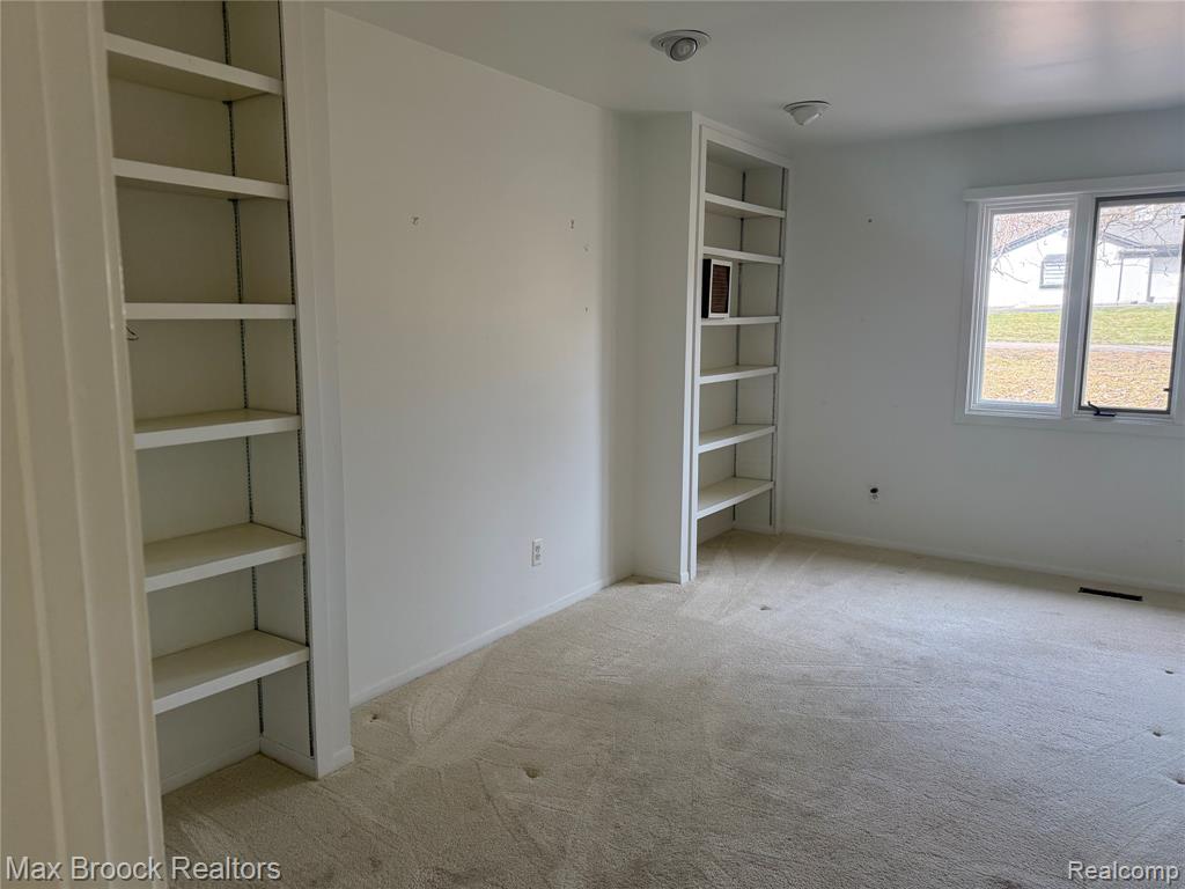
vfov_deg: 56.8
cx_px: 592
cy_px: 444
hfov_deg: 71.6
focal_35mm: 24
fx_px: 822
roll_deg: +0.2
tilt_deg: -7.5
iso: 200
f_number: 1.78
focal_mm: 6.76
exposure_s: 1/151
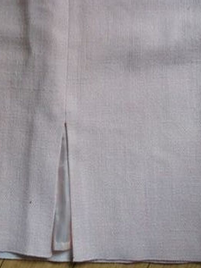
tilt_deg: -84.9
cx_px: 63
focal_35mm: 55
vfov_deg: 34.5
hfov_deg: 26.4
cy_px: 83
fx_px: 426
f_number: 2.2
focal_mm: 4.15
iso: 125
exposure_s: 1/33
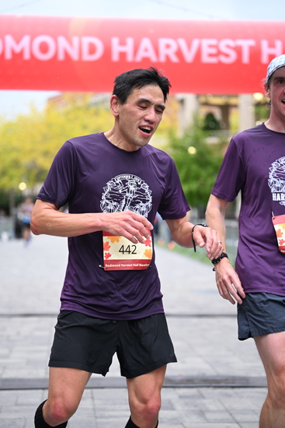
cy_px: 214
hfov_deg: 19.5
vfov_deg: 28.8
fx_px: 831
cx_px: 142
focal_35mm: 70
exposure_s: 1/1250
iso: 1250
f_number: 2.8
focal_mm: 70
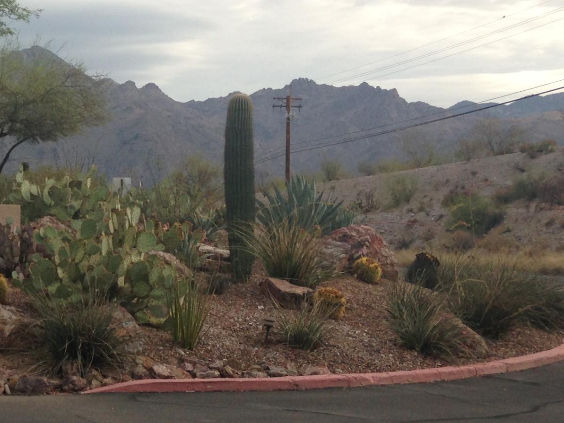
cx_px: -116
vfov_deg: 17.8
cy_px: 210
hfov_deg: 21.8
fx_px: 1352
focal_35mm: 83
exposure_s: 1/1022
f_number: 2.4
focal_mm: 4.12
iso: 50
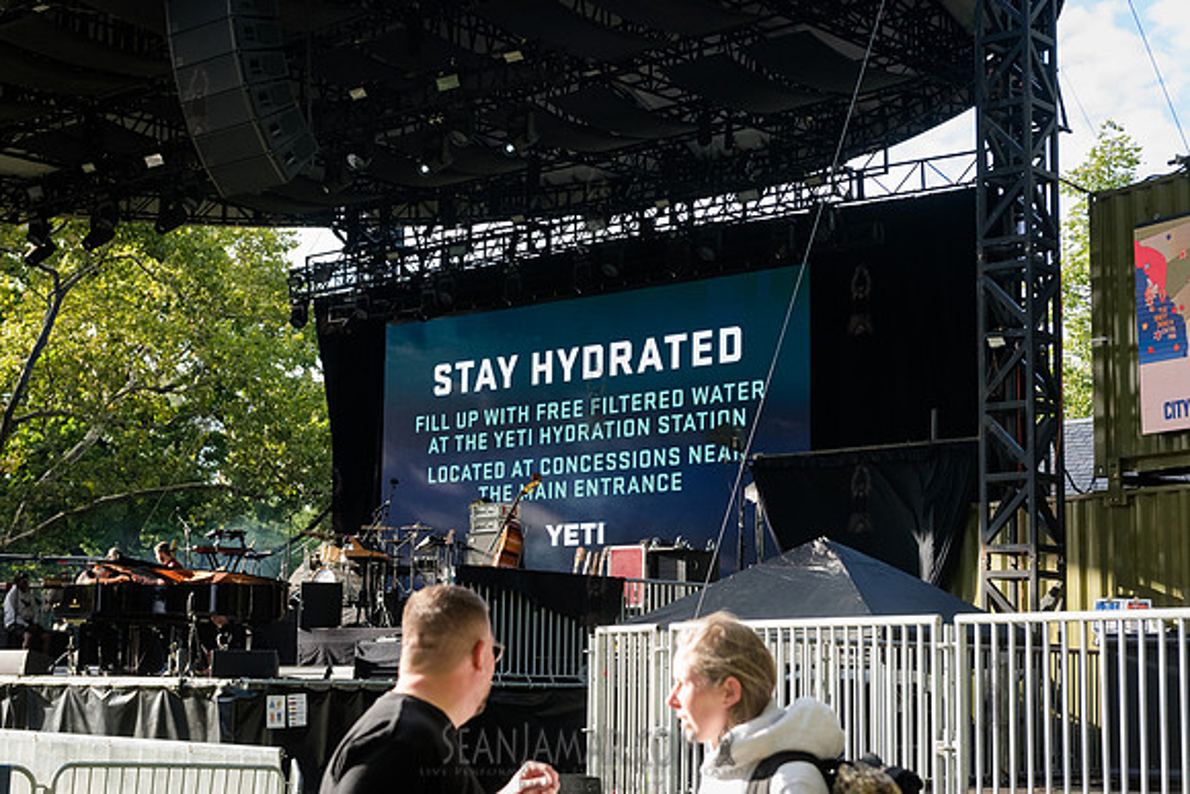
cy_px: 397
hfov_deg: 33.4
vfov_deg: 22.6
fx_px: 1984
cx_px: 595
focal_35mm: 60
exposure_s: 1/1250
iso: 2000
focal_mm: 60
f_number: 5
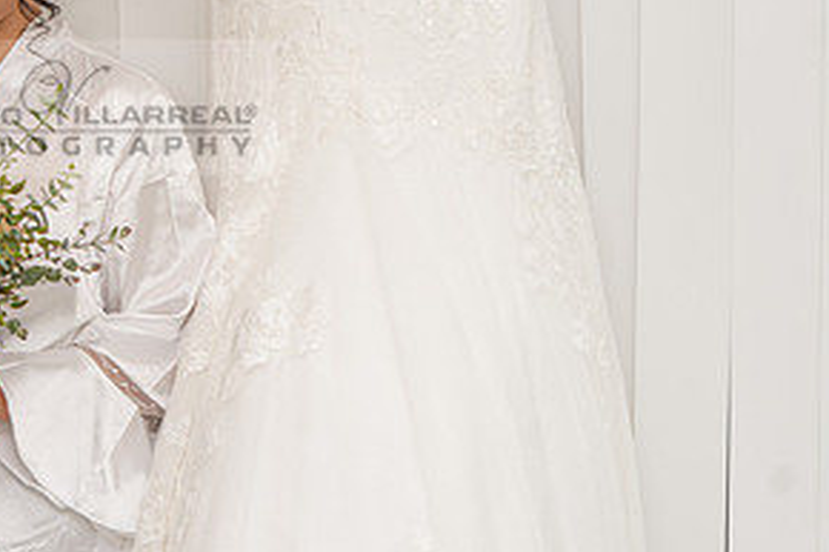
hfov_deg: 20.7
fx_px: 2209
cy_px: 107
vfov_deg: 14.2
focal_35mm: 96
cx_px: 34
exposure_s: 1/160
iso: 500
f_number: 4.5
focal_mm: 48
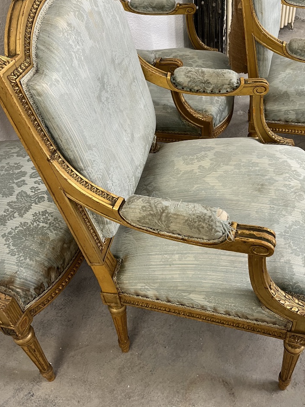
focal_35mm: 33
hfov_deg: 42.7
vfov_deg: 55.0
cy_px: 168
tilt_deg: -39.9
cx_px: 188
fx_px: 388
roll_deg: +2.9
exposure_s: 1/50
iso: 64
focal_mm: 5.1
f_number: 1.6
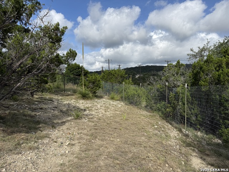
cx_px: 114
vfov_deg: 56.8
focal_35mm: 24
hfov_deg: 71.6
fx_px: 159
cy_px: 86
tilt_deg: -3.6
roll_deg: +0.8
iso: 80
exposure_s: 1/4975
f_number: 1.78
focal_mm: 6.76
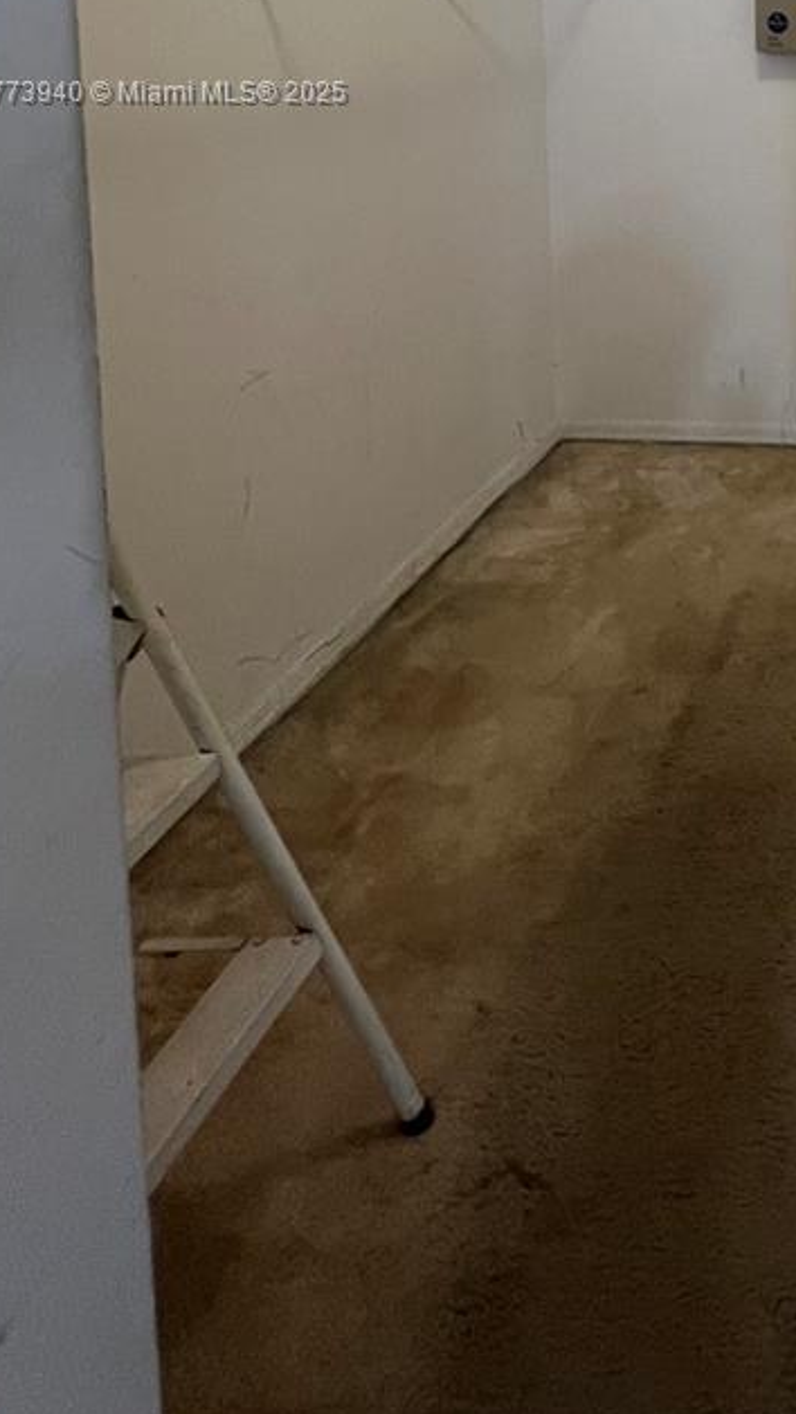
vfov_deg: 57.8
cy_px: 94
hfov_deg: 34.6
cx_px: 947
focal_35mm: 27
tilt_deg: -4.7
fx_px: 1013
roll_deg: -0.1
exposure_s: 1/60
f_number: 1.8
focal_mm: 1.57
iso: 200
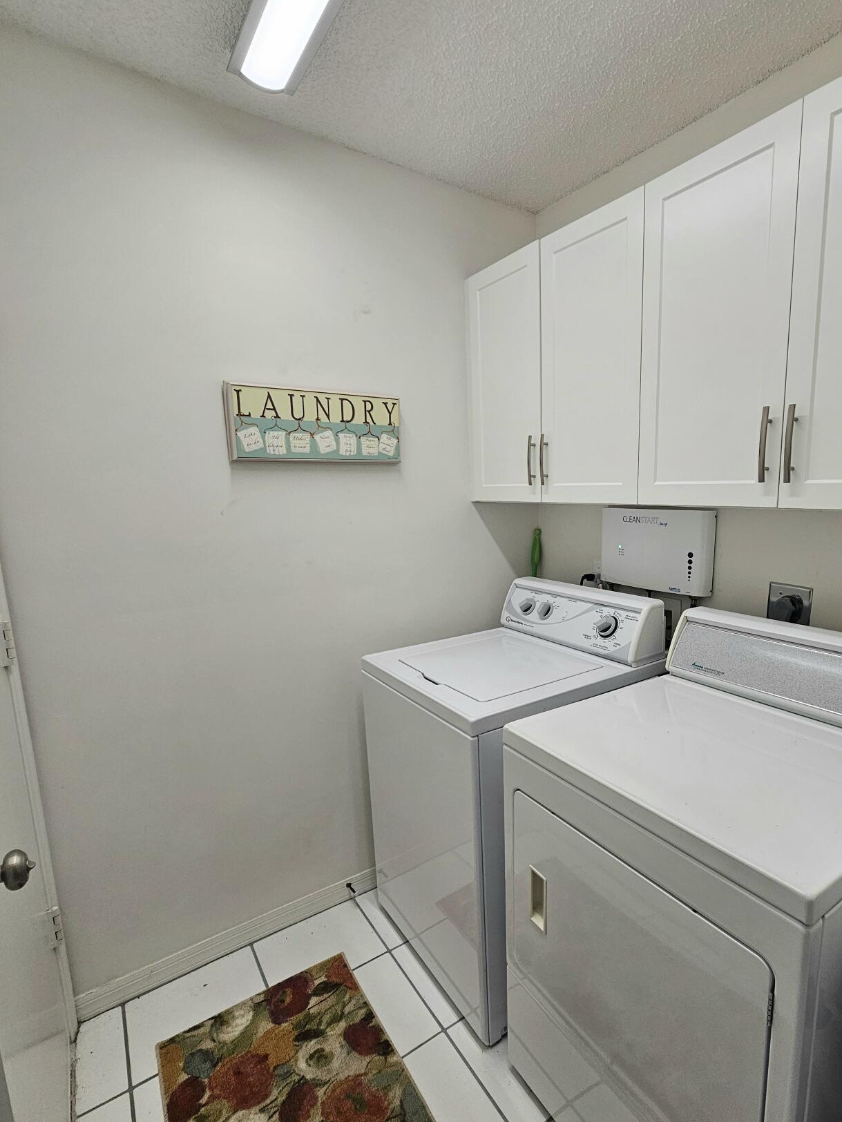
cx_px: 513
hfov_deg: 77.1
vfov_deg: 94.4
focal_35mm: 16
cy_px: 590
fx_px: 519
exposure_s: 1/120
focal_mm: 2.2
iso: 64
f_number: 2.2
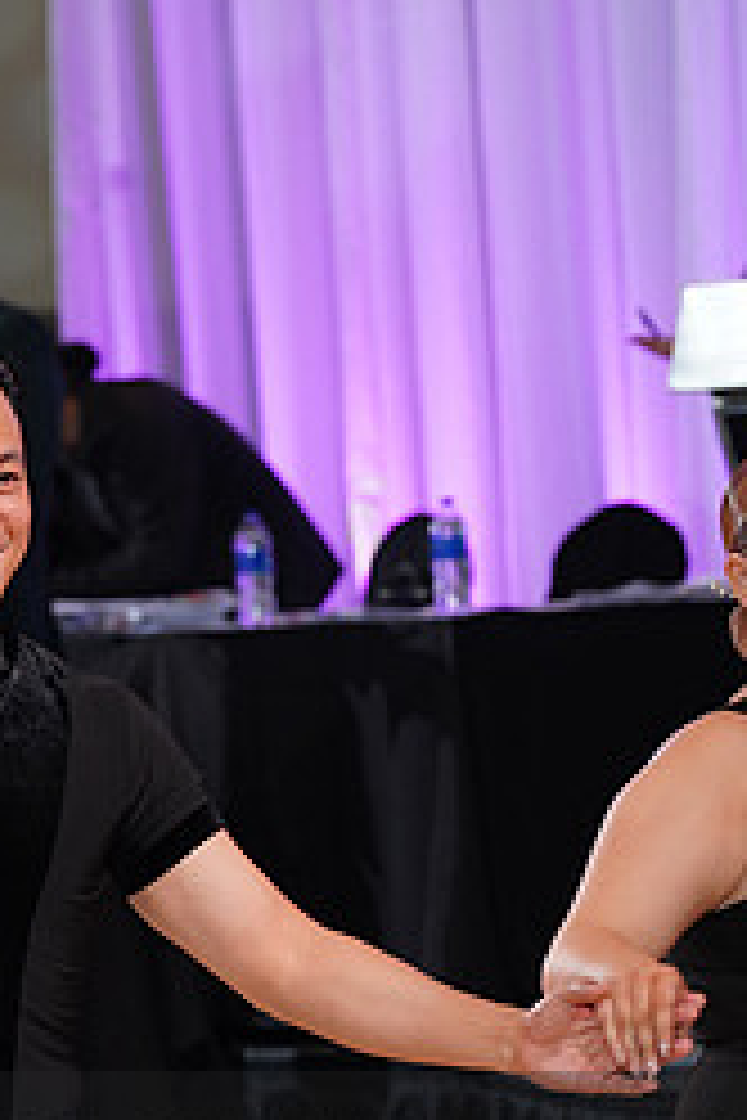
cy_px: 1223
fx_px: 9772
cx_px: 430
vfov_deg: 6.5
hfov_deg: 4.4
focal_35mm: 314
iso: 1250
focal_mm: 135
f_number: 5
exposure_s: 1/160
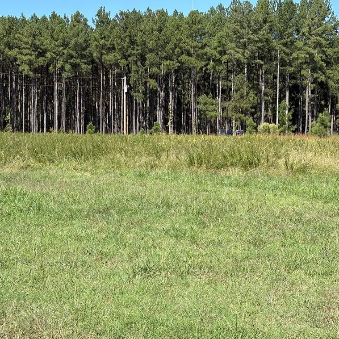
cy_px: 168
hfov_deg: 27.7
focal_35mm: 62
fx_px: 687
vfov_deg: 27.7
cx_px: 152
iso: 50
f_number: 1.6
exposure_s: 1/2545
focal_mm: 5.96
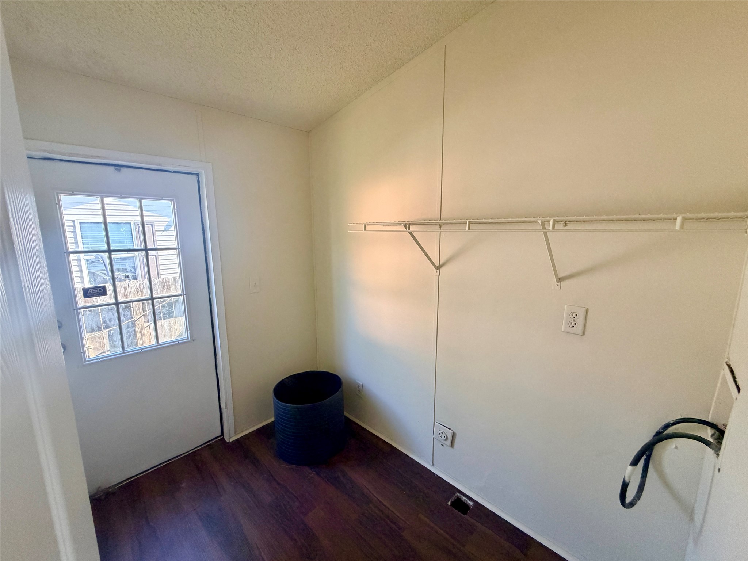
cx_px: 374
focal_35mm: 14
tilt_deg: -8.8
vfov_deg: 85.7
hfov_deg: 102.1
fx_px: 303
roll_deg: +1.8
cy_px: 280
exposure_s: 1/110
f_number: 2.2
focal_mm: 2.22
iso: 320
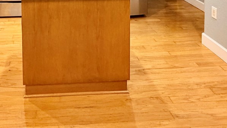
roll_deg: +0.6
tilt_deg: -2.9
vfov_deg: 23.1
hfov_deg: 48.1
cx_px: 66
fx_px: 247
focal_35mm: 41
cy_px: -67
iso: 320
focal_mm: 2.22
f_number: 2.2
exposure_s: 1/60
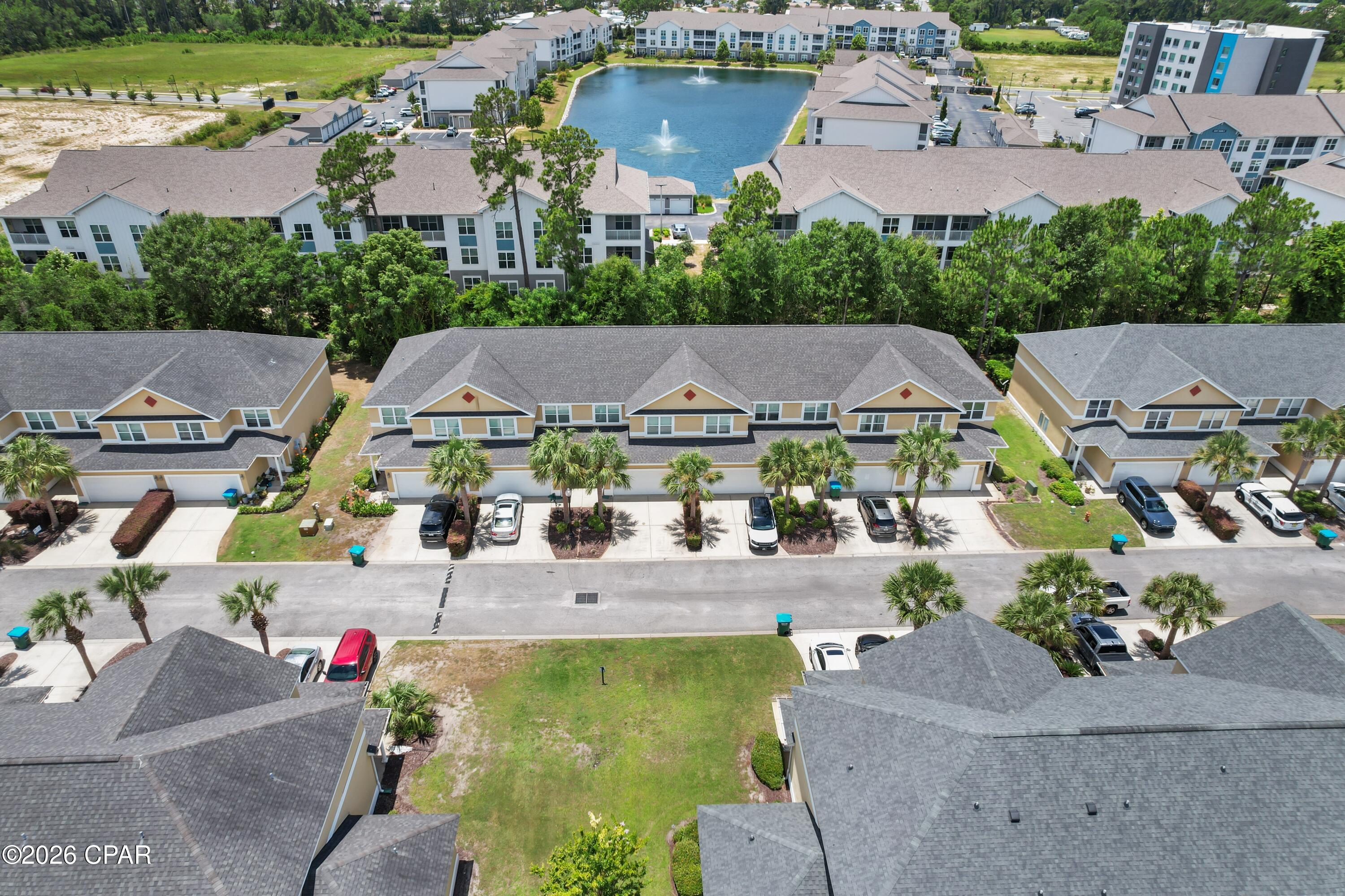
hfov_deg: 78.6
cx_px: 672
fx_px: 822
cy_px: 448
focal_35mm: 22
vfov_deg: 57.2
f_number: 2.8
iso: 100
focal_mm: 8.38
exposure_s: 1/1000
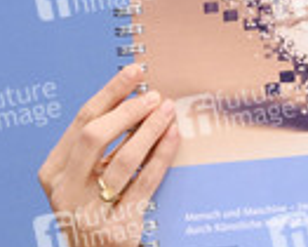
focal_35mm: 435
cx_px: 502
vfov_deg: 3.6
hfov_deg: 4.4
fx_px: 3968
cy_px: -66
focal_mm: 135
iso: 10000
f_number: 5.6
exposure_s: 1/1600
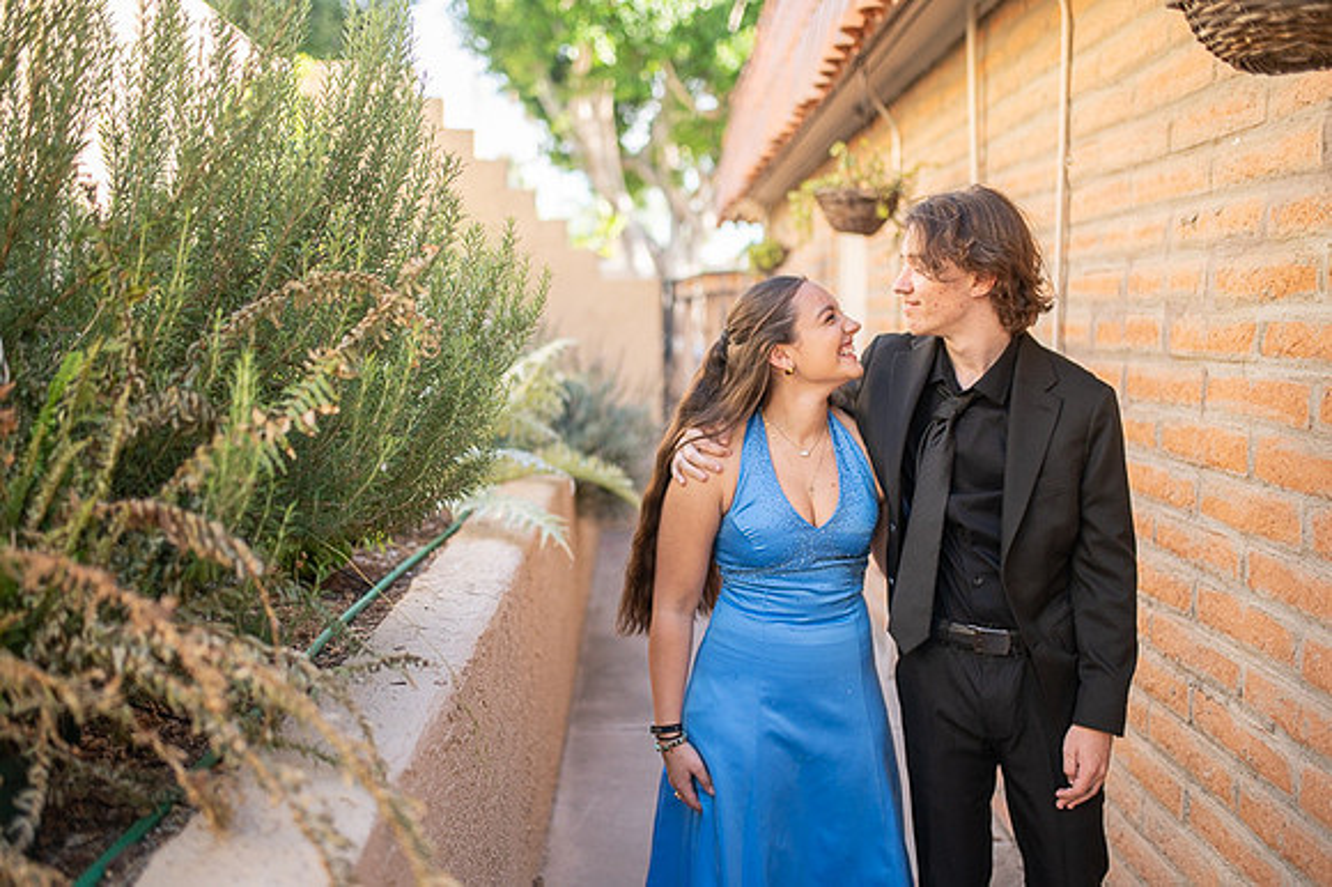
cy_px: 444
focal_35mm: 35
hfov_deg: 54.5
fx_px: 1294
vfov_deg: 37.8
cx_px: 666
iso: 400
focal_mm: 35
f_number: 1.4
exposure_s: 1/3200
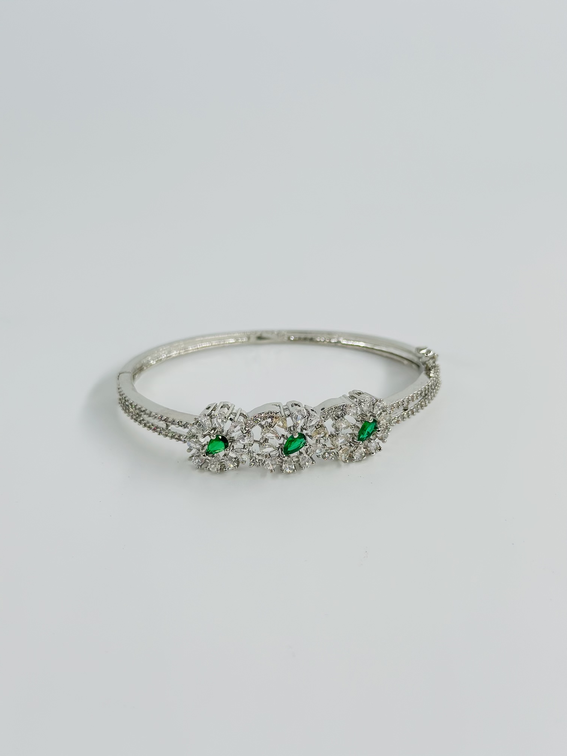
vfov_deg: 39.7
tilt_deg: -28.8
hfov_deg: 30.3
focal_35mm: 48
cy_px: 378
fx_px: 1048
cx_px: 284
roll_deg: -1.0
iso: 80
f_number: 1.78
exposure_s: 1/1953
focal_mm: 6.86
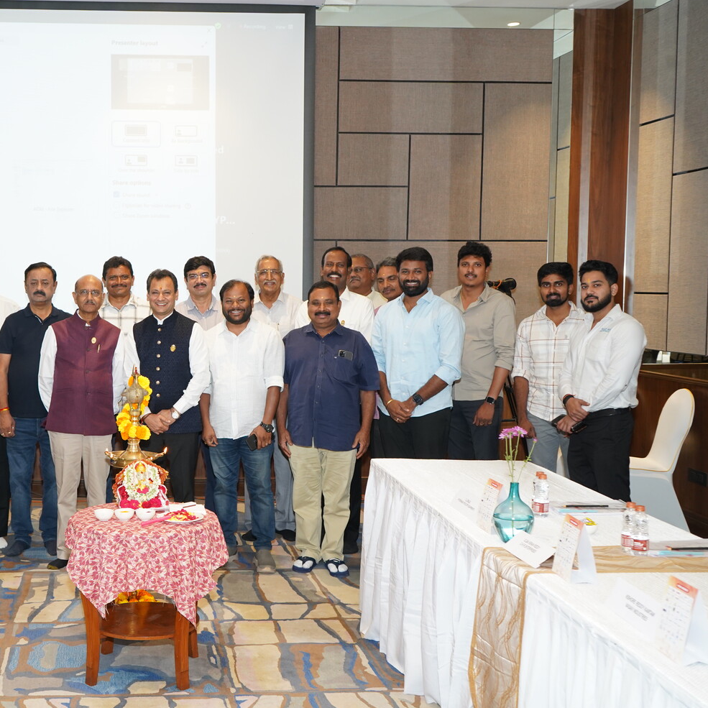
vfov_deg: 38.3
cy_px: 357
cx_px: 171
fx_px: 1018
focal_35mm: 44
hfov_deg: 37.3
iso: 1600
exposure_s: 1/100
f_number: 5
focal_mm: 34
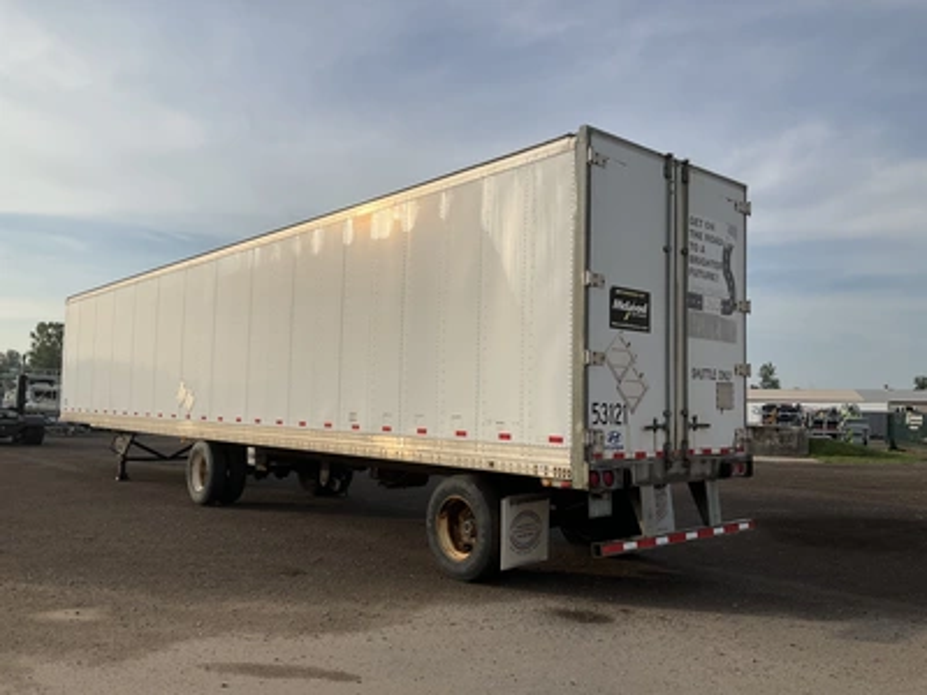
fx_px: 777
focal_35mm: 29
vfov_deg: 48.2
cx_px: 464
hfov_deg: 61.7
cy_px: 348
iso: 25
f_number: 1.8
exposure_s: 1/1912
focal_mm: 3
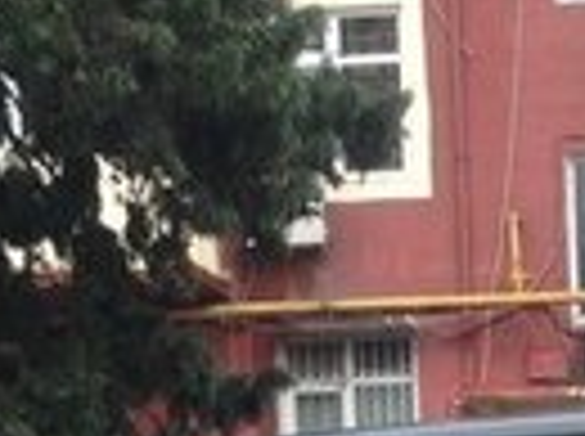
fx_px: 2834
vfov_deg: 8.6
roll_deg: +0.2
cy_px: 658
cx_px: 608
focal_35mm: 168
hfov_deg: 11.6
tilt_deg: -3.3
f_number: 2.4
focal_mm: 4.12
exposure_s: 1/60
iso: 64
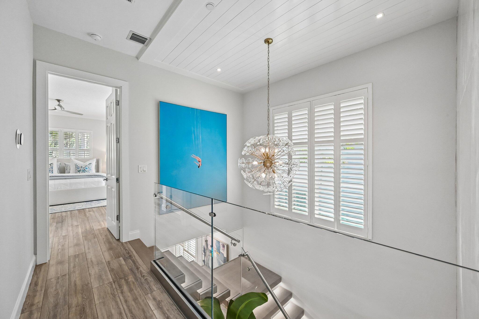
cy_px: 160
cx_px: 240
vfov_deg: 81.2
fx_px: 186
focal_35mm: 14
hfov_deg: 104.3
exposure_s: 1/320
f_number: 8
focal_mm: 14
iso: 2500
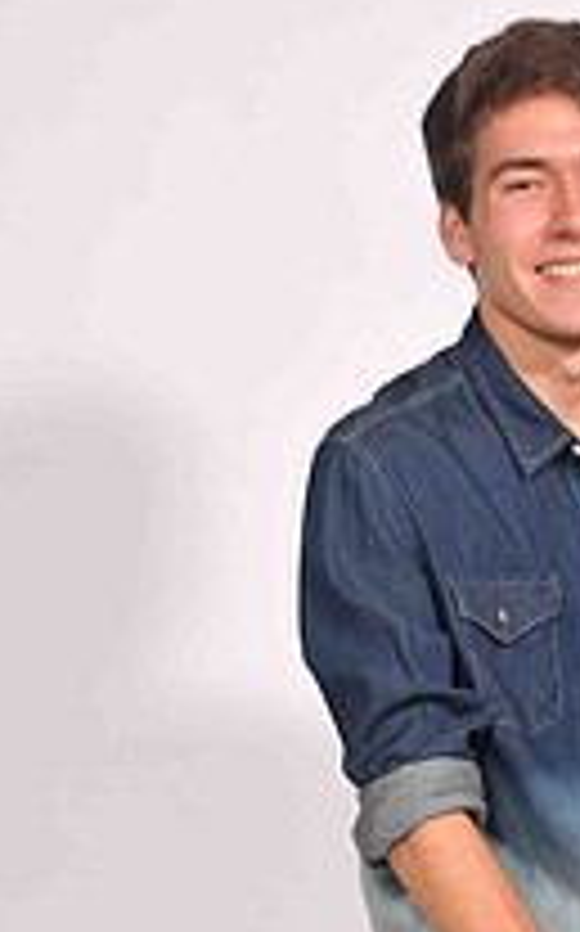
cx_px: 632
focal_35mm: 103
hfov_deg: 12.5
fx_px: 2613
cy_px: 873
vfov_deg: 19.7
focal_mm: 31
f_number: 5
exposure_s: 1/160
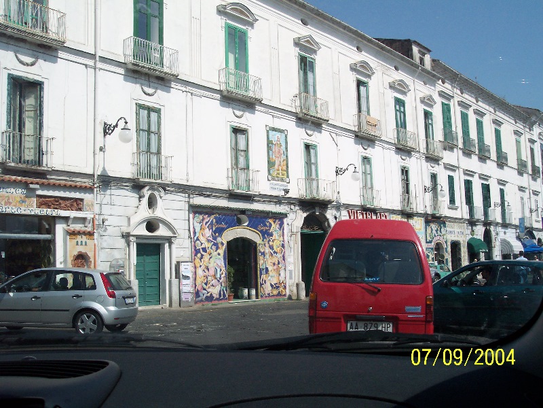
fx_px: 596
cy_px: 204
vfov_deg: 37.7
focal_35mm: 38
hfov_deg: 49.0
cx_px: 272
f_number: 4.8
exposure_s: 1/1000
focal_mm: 8
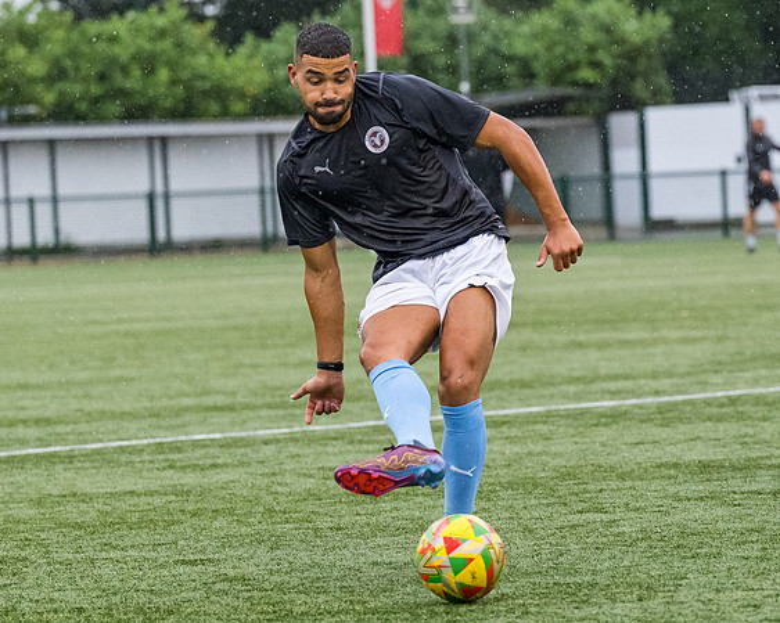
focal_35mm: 253
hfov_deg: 7.6
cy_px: 387
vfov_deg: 6.1
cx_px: 742
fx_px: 5848
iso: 2000
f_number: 2.8
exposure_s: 1/1600
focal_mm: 95
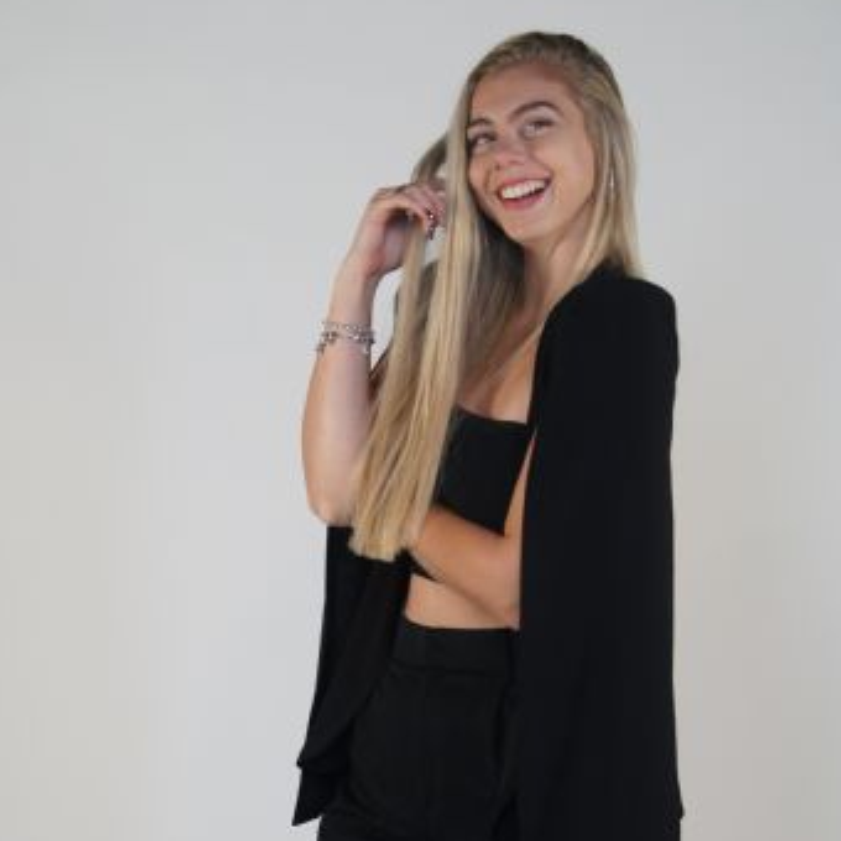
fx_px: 2442
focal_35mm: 89
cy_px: 763
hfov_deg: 19.5
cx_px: 309
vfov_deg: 19.2
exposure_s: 1/30
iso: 400
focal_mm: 35
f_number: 5.6
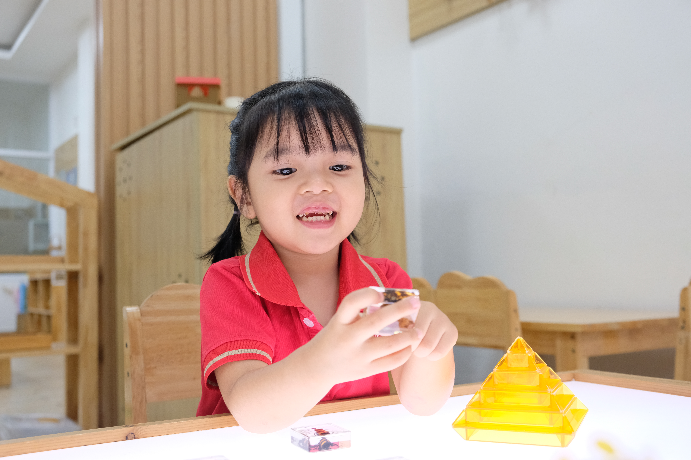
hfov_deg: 53.1
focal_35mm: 36
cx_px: 346
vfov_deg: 36.9
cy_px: 230
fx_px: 691
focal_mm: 24.3
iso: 2000
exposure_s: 1/200
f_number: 4
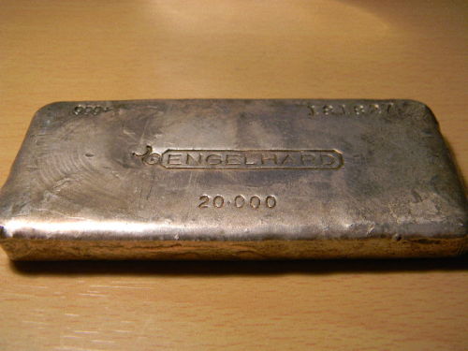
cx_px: 234
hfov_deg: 45.8
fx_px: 554
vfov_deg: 35.1
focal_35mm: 41
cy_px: 176
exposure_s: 1/30
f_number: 3.8
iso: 121
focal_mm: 7.3
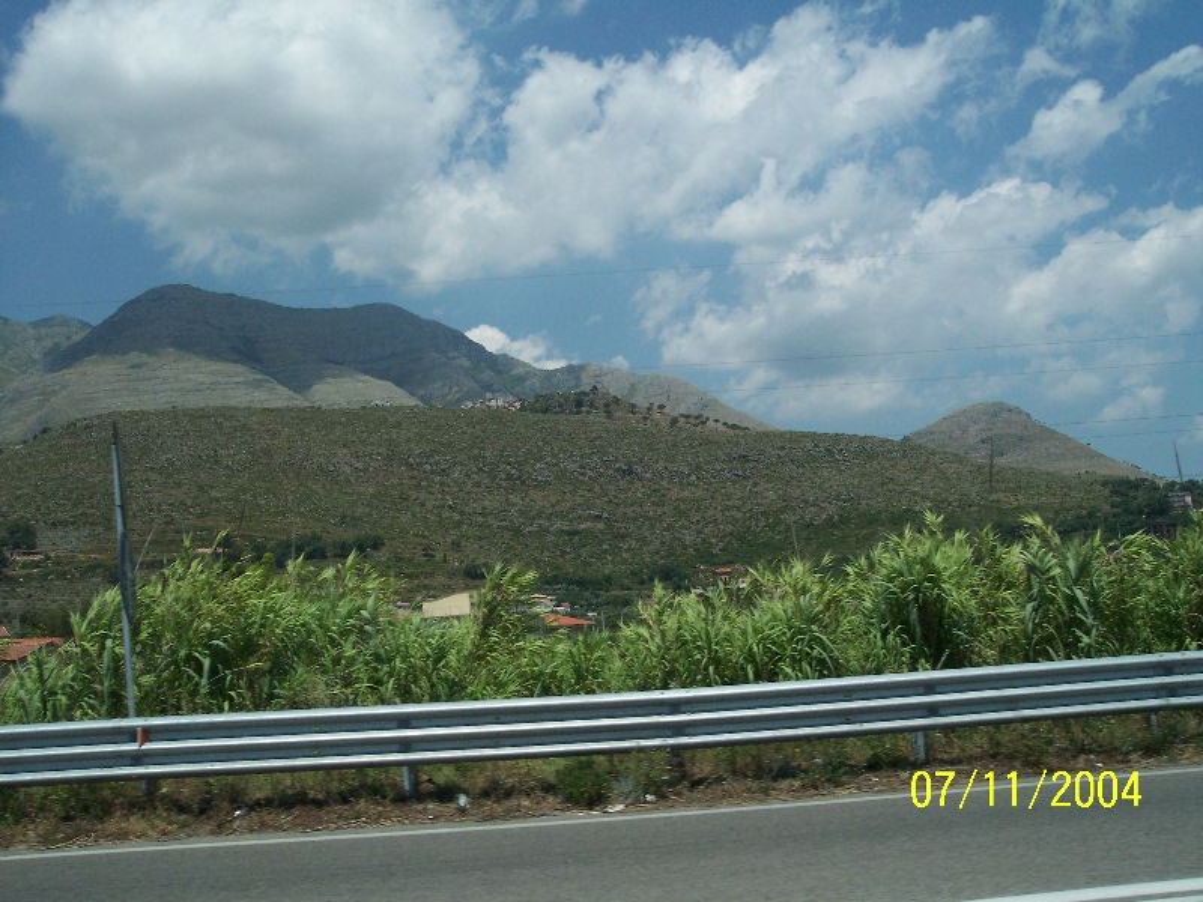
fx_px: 1321
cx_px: 602
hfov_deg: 49.0
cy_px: 451
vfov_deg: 37.7
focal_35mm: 38
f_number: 4.8
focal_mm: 8
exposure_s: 1/1000
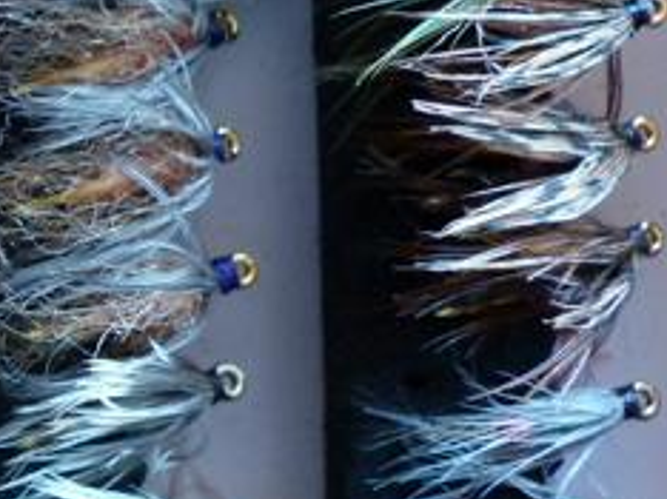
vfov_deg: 13.0
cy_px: 393
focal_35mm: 113
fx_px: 2175
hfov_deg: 16.0
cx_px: -334
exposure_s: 1/50
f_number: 2.8
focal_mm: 5.9
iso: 400
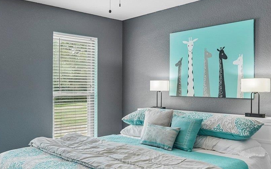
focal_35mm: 36
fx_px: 266
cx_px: 124
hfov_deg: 54.0
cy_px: 90
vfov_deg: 35.3
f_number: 8
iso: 400
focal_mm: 14
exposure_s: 1/40
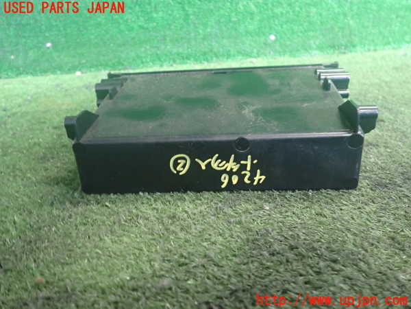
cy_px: 154
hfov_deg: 60.0
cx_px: 206
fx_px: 356
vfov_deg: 46.8
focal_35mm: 30
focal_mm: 5.4
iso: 640
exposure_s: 1/30
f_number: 2.3
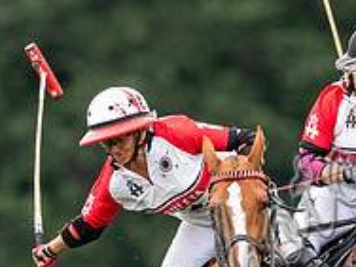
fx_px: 25032
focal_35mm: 2434
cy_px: 386
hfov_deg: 0.8
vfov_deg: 0.6
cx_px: 159
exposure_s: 1/2000
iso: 800
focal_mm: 500
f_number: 4
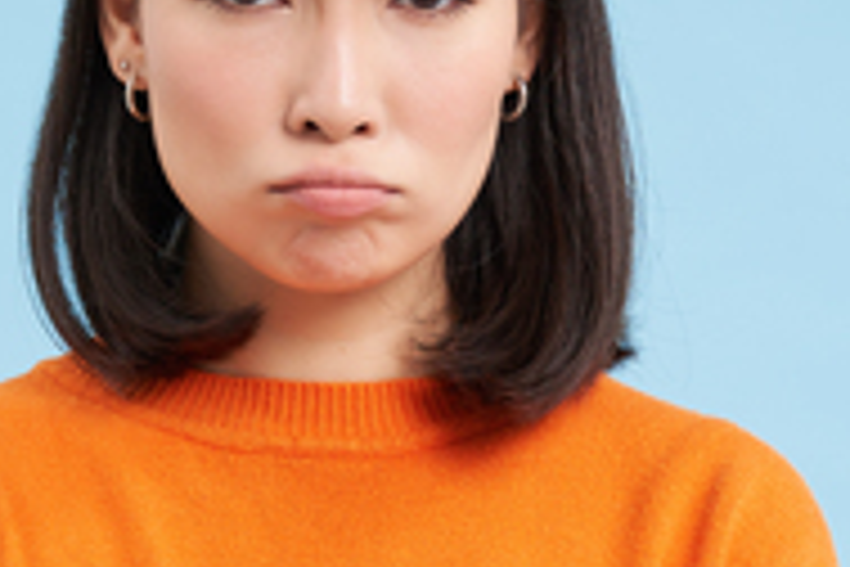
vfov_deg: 6.2
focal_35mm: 221
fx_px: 5218
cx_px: 351
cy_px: 497
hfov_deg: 9.3
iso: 200
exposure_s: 1/125
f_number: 4.5
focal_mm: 55
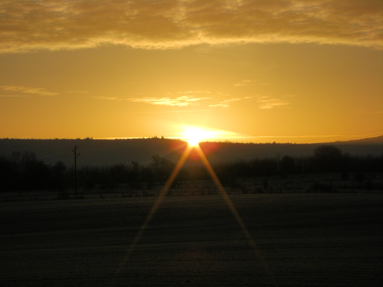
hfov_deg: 17.3
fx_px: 1261
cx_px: 192
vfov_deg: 13.0
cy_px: 144
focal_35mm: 114
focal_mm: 18.9
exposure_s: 1/250
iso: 50
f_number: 11.6
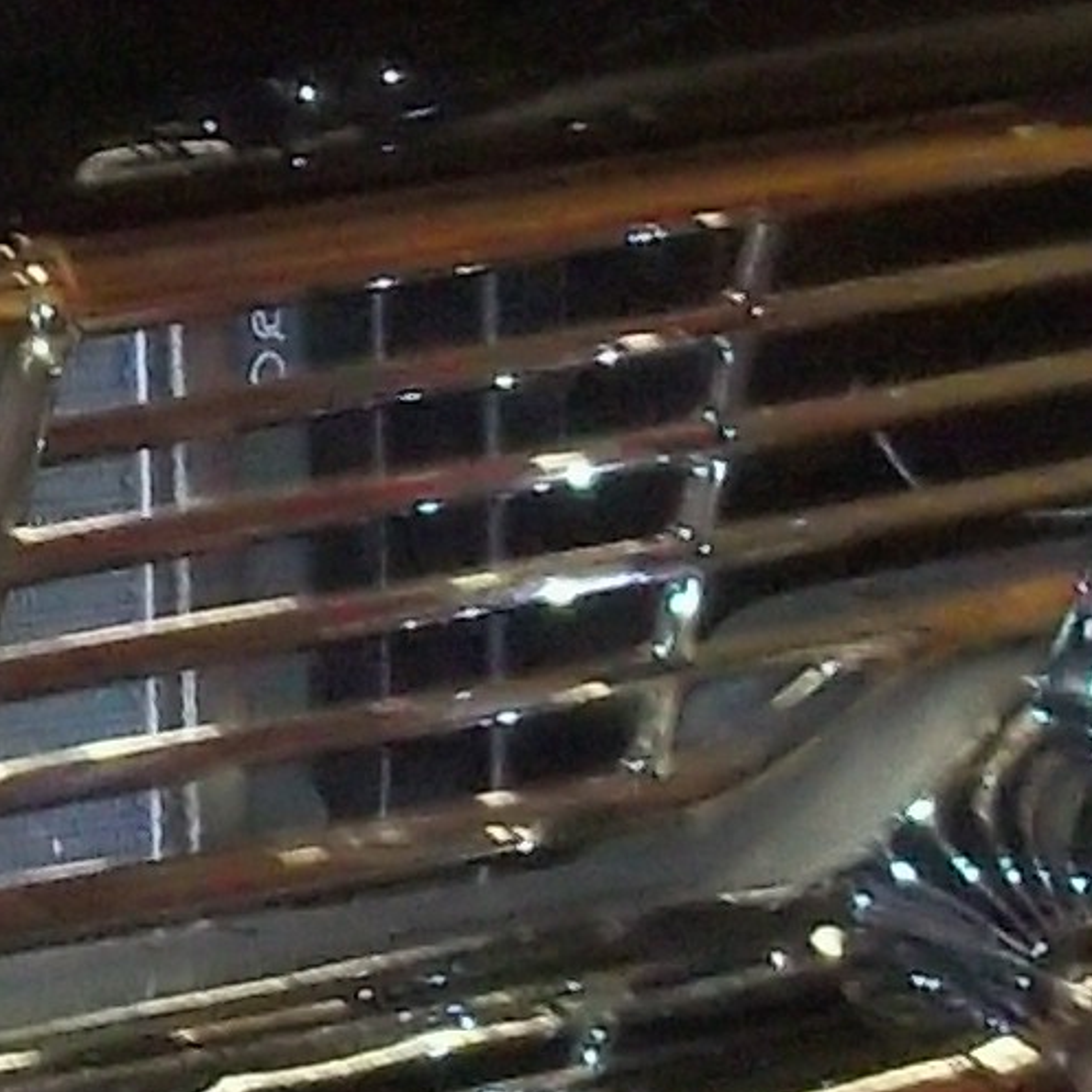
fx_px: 9137
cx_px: -1129
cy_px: -11
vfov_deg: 6.8
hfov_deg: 6.6
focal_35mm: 256
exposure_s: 1/30
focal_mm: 6.5
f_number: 3.1
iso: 400
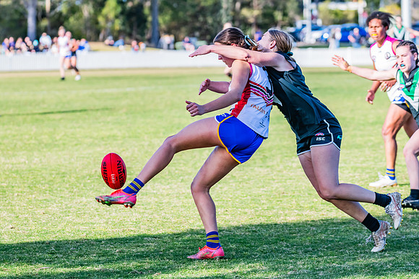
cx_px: 201
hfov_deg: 11.5
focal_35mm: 178
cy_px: 145
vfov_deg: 7.7
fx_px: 2077
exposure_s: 1/1600
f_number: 5.6
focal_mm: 170
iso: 800
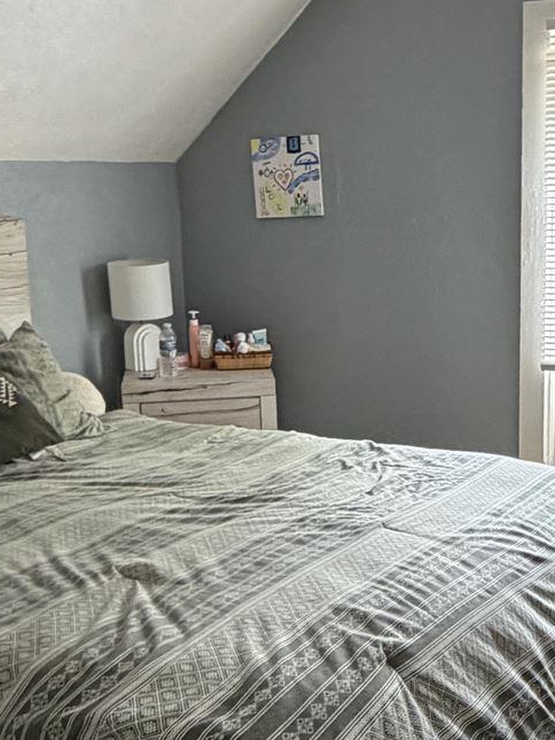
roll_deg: -0.1
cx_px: 451
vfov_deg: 38.1
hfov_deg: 28.4
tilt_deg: -12.8
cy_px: 424
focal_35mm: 50
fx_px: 1069
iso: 320
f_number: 2.2
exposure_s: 1/83
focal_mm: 2.22
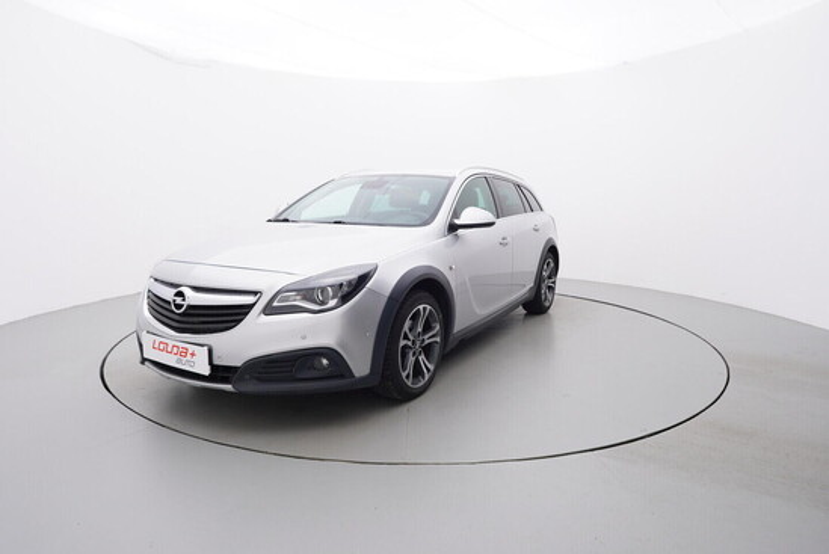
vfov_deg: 56.2
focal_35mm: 22
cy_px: 277
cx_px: 414
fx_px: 519
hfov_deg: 77.3
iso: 200
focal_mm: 15
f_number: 5
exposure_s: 1/80
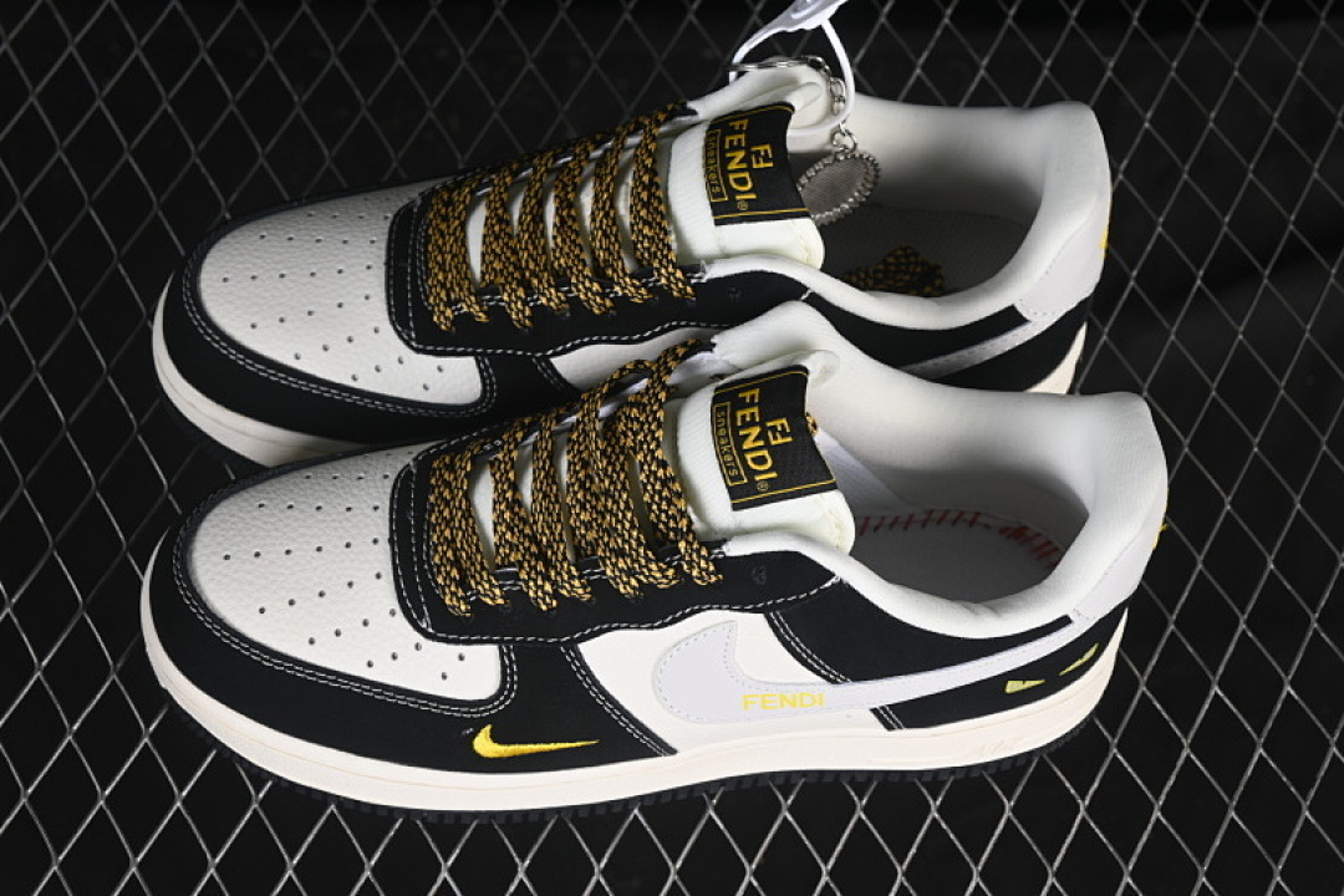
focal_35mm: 75
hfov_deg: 27.0
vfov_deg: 18.2
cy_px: 448
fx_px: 2800
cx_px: 672
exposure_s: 1/80
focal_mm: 50
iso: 160
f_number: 7.1
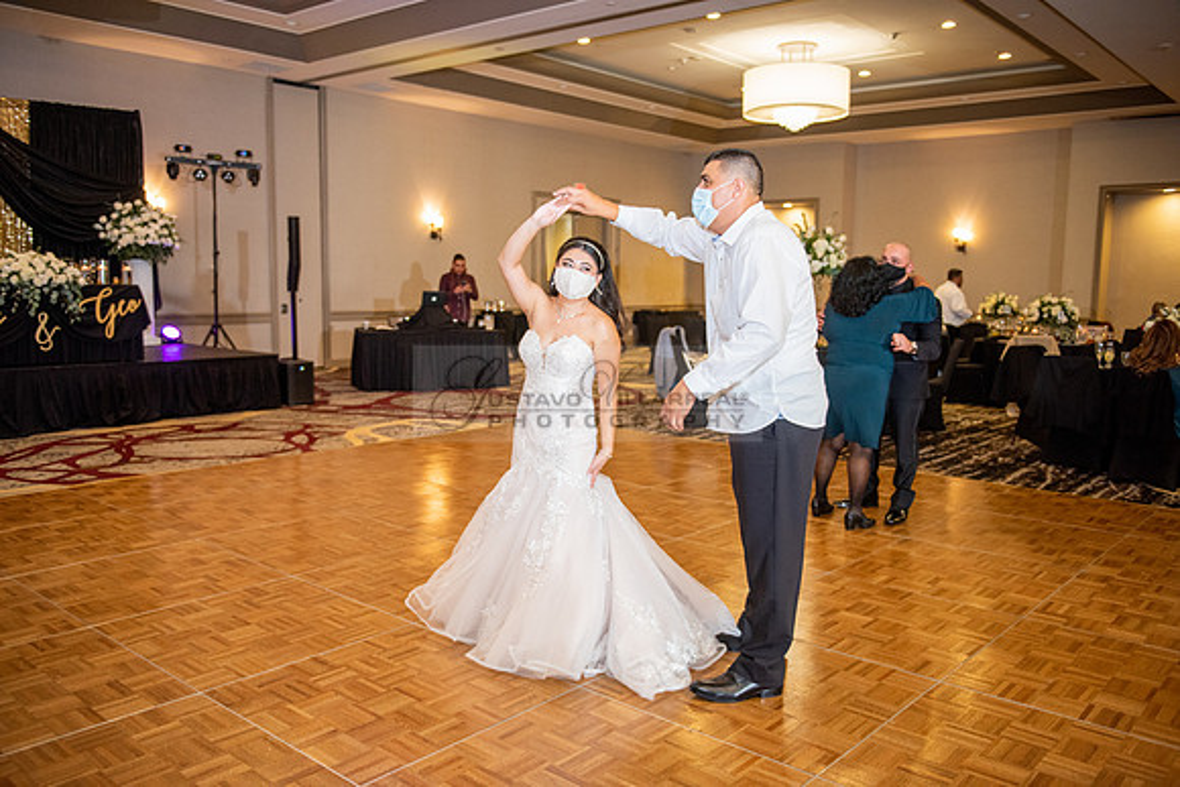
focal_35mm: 31
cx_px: 590
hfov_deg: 60.3
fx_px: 1016
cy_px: 394
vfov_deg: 42.3
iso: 1600
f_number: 2.8
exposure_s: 1/160
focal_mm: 31
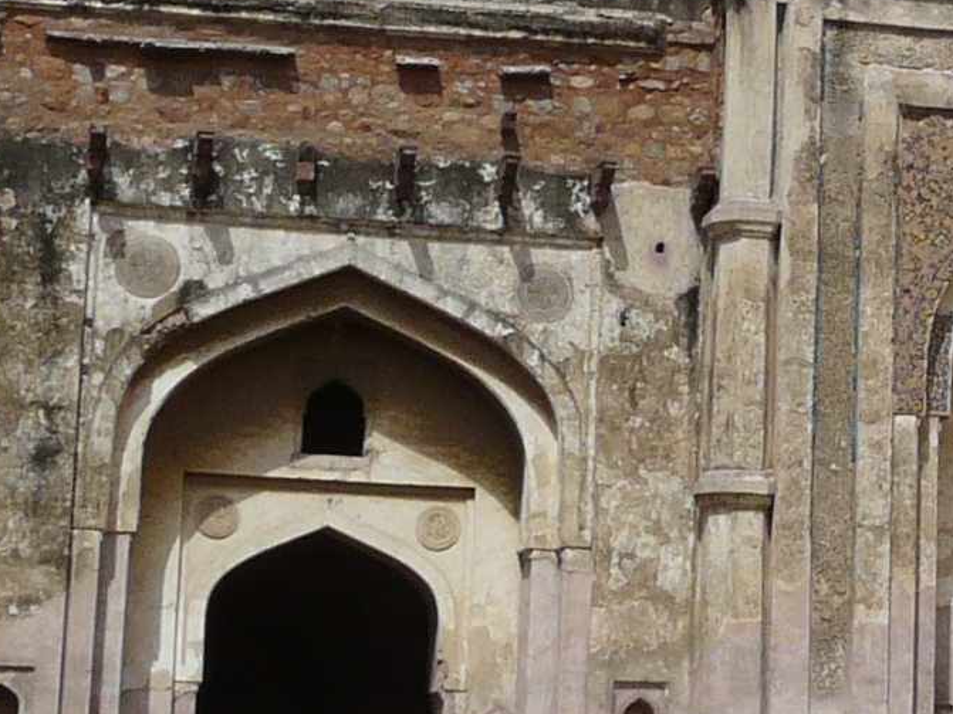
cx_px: 1096
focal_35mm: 113
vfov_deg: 13.1
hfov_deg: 16.8
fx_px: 3110
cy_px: 206
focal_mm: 4.6
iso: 100
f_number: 6.3
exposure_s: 1/400
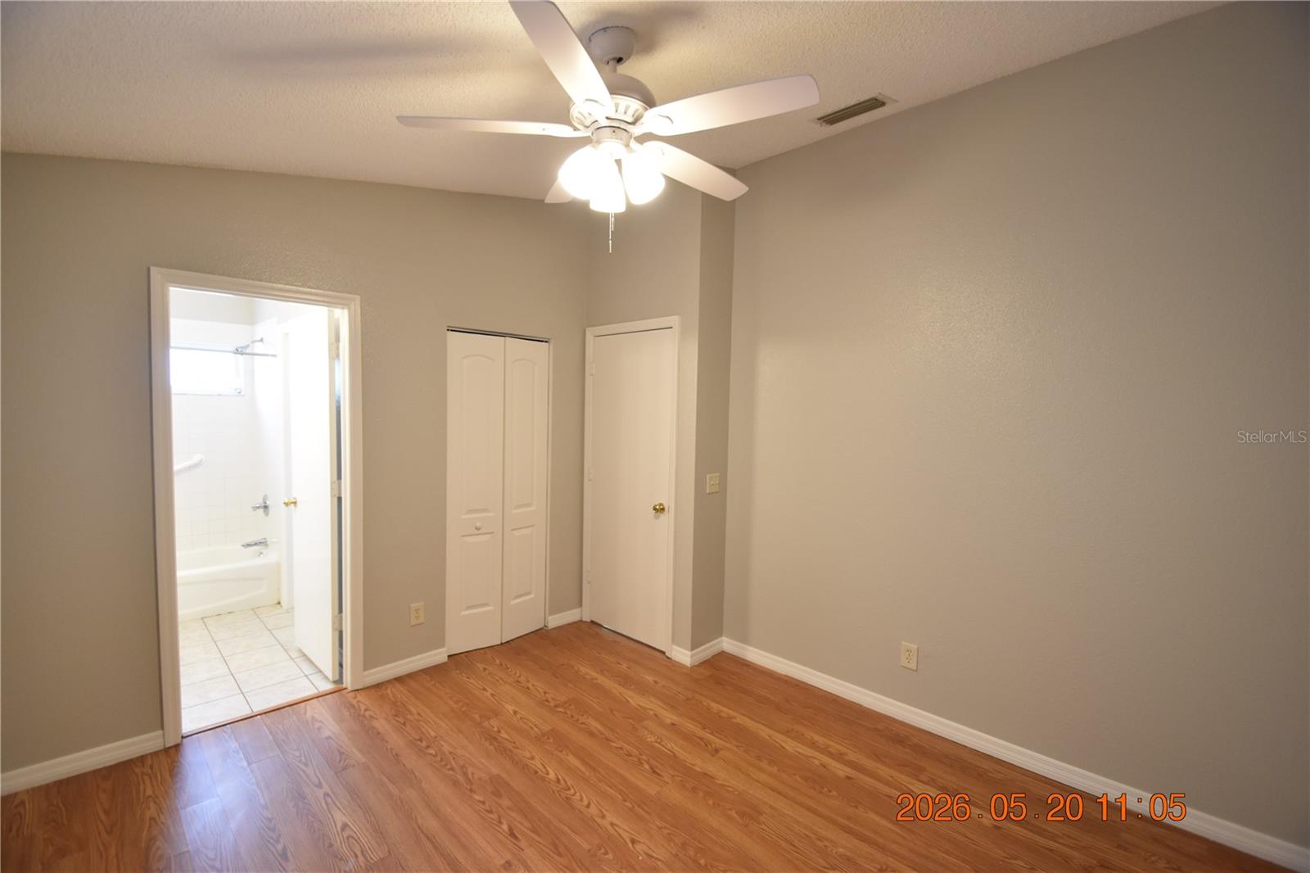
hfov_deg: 100.4
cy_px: 436
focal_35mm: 15
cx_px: 655
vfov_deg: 77.3
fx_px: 546
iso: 800
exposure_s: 1/45
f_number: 3.5
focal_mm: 10
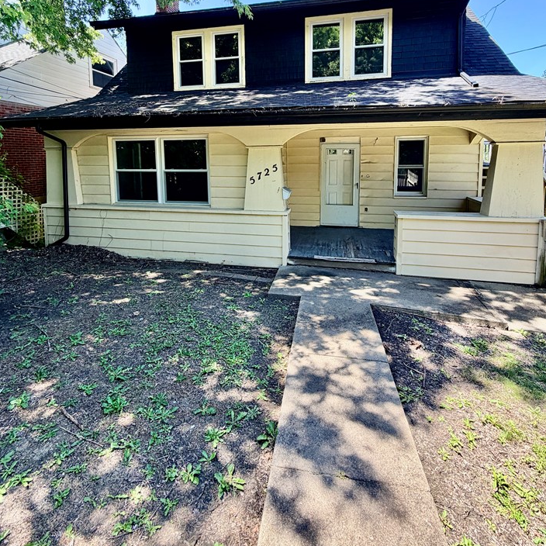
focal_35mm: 18
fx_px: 321
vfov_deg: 78.5
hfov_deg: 80.7
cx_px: 270
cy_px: 188
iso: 50
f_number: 2.2
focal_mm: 2.22
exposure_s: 1/264
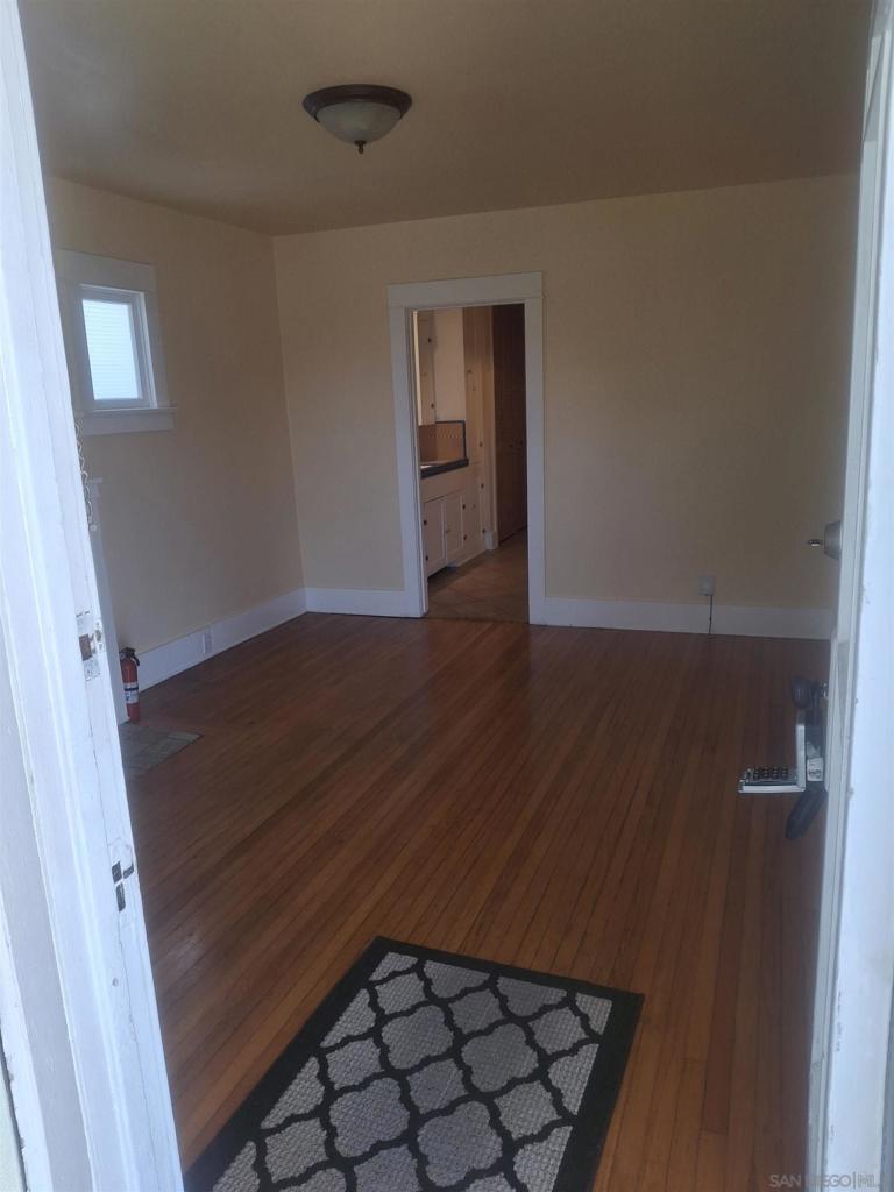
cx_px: 447
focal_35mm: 25
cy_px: 596
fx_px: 861
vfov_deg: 69.4
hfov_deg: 54.9
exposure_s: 1/120
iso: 32
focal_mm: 4.69
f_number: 1.8
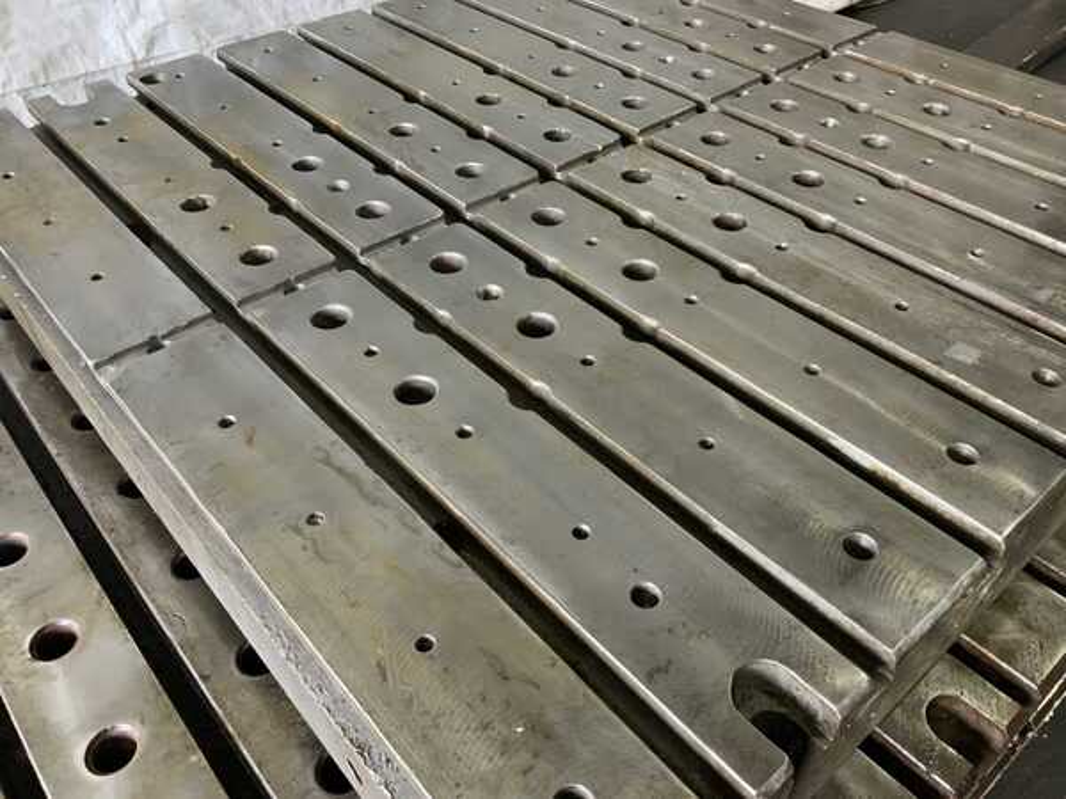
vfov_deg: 48.2
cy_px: 400
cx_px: 533
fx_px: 893
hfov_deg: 61.7
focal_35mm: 29
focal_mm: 3
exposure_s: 1/60
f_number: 1.8
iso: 125
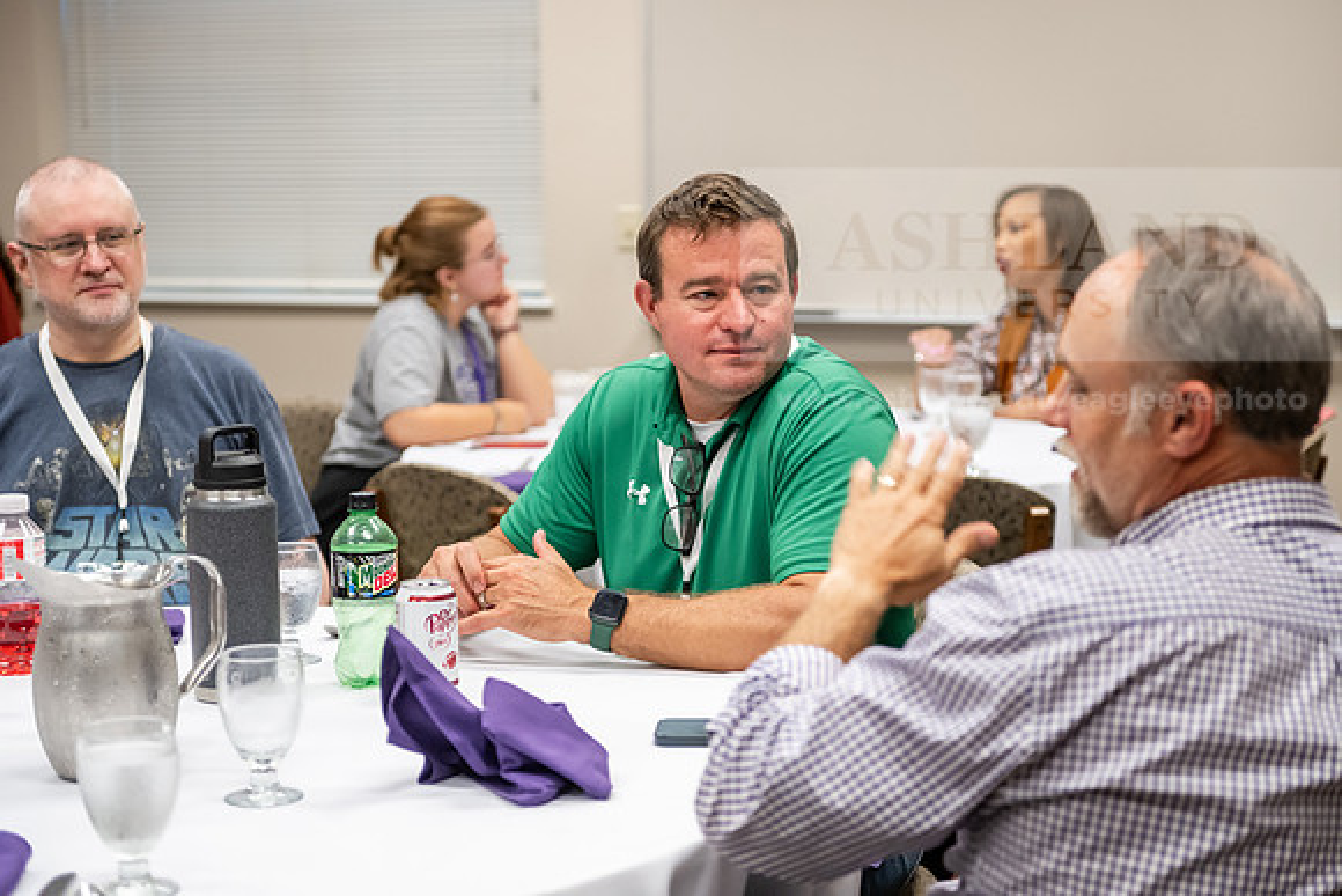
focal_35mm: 70
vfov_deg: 19.5
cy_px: 448
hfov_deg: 28.8
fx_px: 2610
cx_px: 671
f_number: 2.8
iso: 1600
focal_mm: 70
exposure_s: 1/160
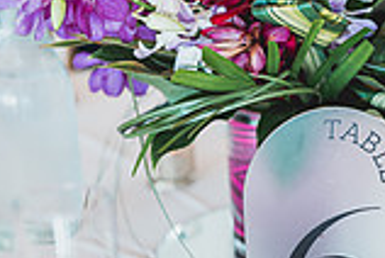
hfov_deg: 14.3
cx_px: 346
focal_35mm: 142
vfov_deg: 9.7
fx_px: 1521
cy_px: 163
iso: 320
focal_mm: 50
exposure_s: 1/160
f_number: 2.2
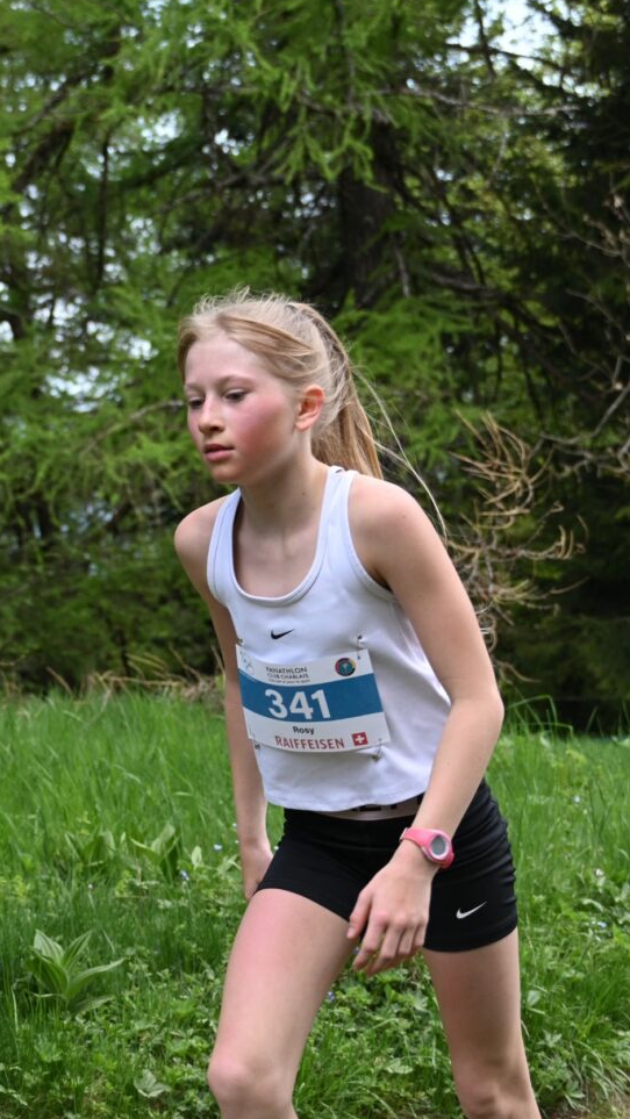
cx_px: 293
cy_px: 601
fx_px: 2790
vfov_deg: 22.7
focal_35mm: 94
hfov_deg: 12.9
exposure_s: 1/800
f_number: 5.6
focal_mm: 50
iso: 720
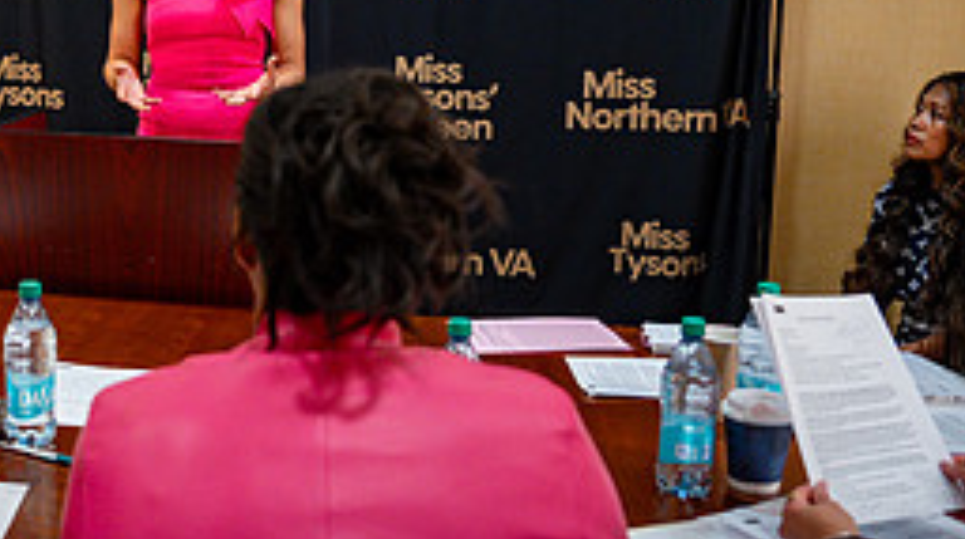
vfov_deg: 20.7
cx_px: 162
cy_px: 104
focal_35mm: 57
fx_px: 1456
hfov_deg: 35.2
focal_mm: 24
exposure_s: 1/125
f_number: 2.8
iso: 800
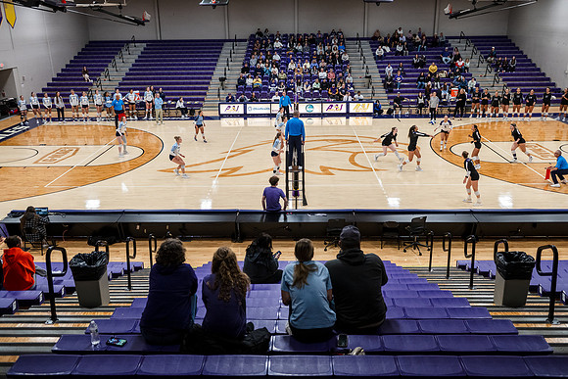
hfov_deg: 58.7
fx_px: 505
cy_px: 190
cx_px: 284
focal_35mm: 32
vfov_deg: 41.1
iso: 2500
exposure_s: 1/400
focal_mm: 32
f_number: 4
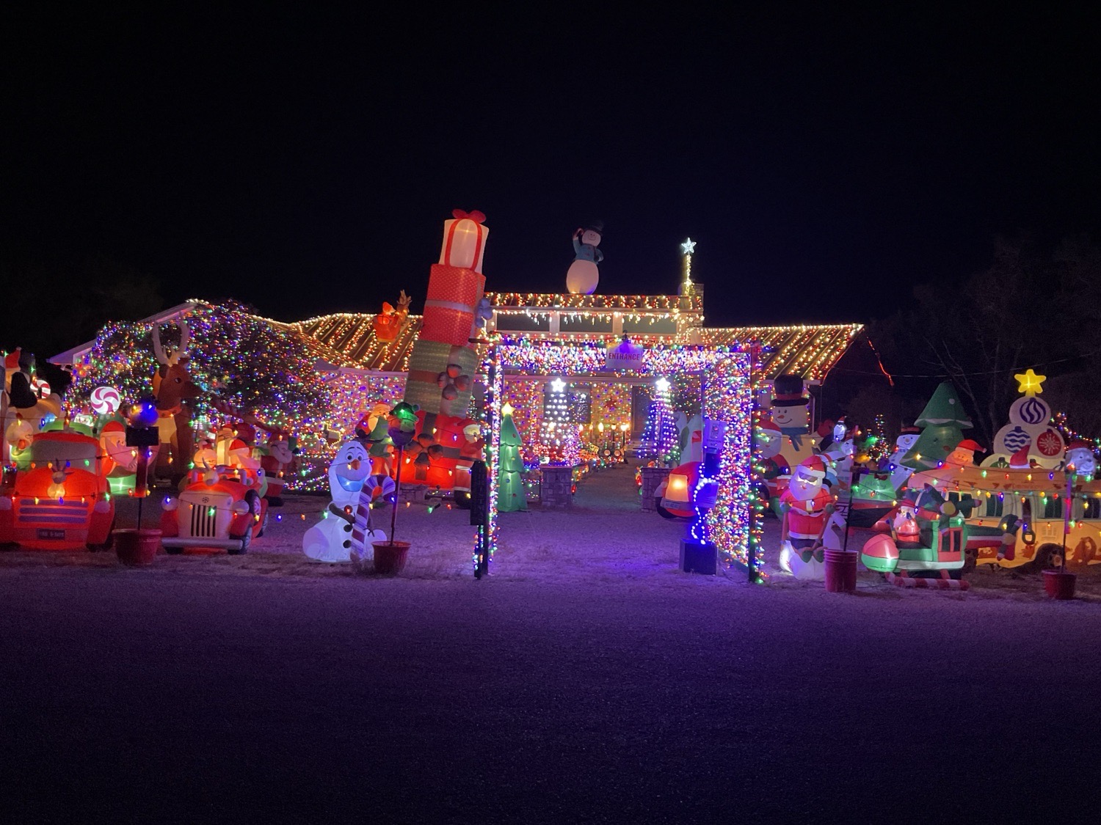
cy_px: 412
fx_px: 922
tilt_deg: -1.8
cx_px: 550
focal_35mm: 29
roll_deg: -1.0
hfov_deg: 61.7
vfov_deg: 48.2
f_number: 1.8
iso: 400
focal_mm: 3
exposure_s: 1/30
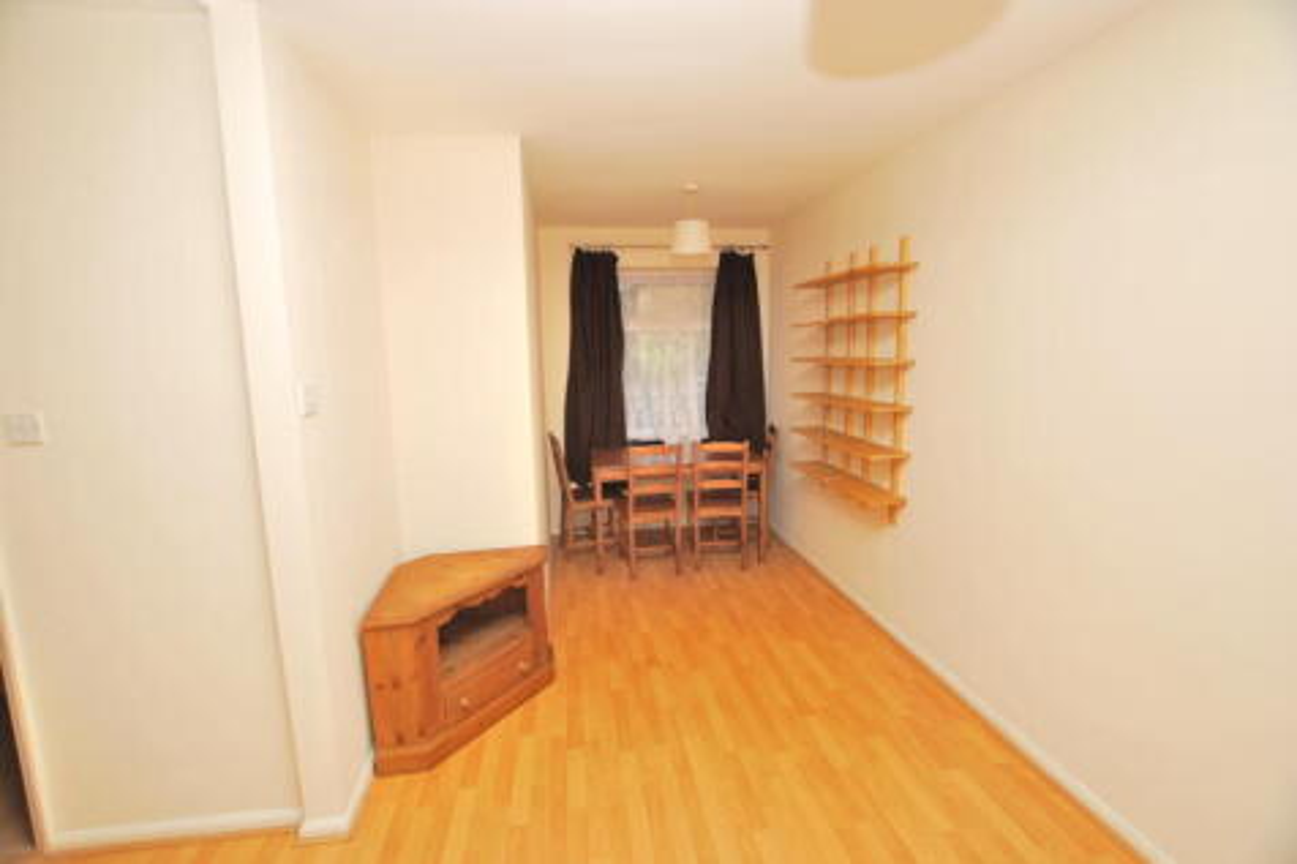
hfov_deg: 100.4
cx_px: 648
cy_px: 432
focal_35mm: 15
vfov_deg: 77.3
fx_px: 540
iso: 100
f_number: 4
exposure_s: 1/60
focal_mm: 10
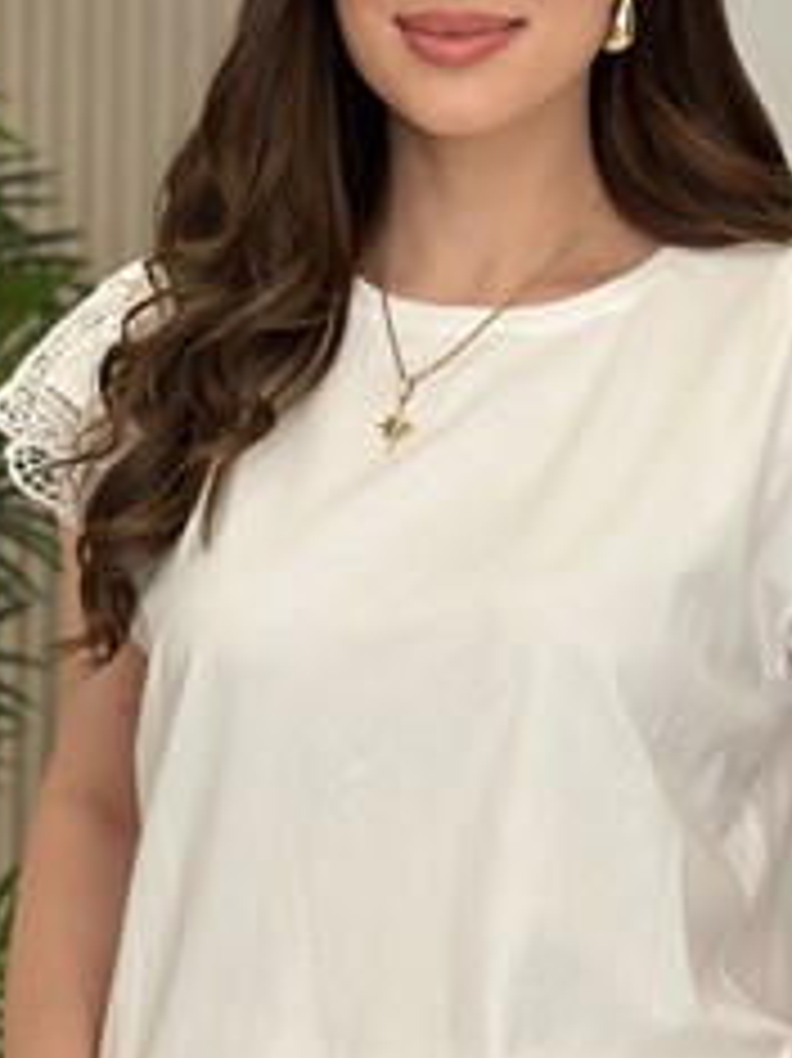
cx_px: 472
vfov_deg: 18.0
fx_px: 3328
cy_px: 691
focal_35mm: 109
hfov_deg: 13.6
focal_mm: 6.86
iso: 80
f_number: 1.78
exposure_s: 1/521
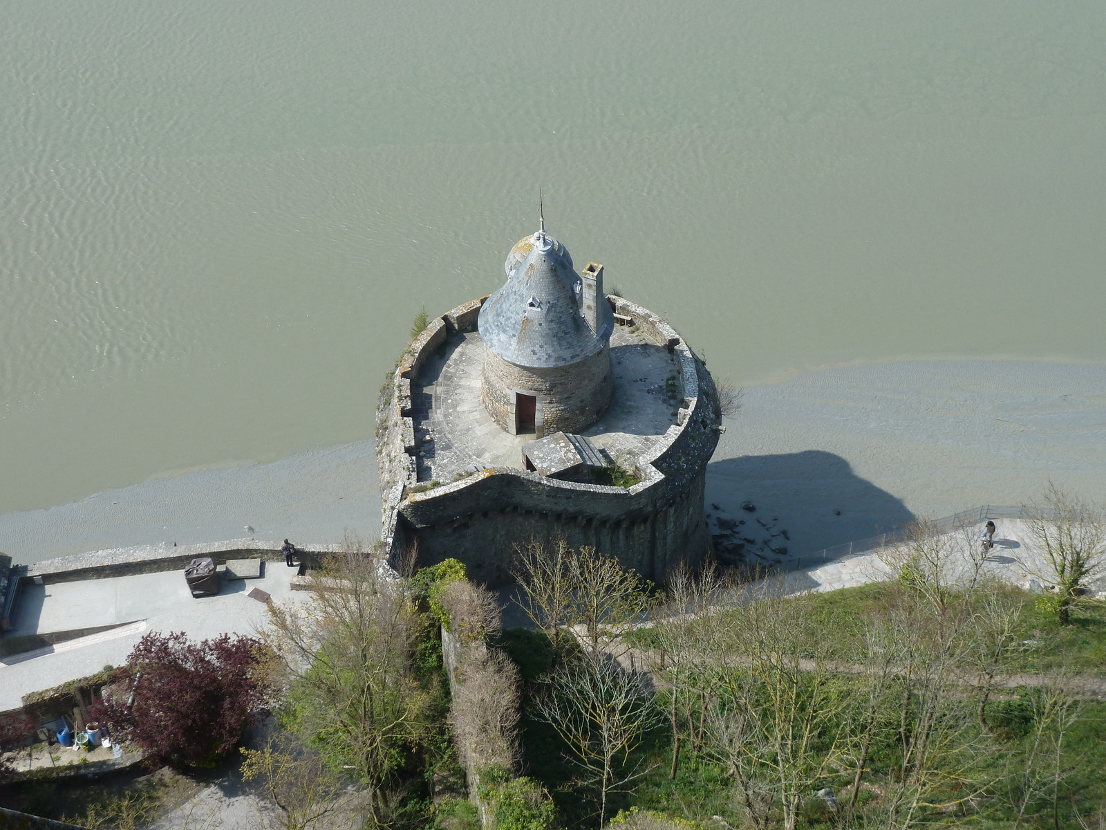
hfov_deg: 34.9
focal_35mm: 55
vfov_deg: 26.6
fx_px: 1757
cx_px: 553
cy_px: 415
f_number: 3.9
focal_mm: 9.1
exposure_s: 1/500
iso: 80
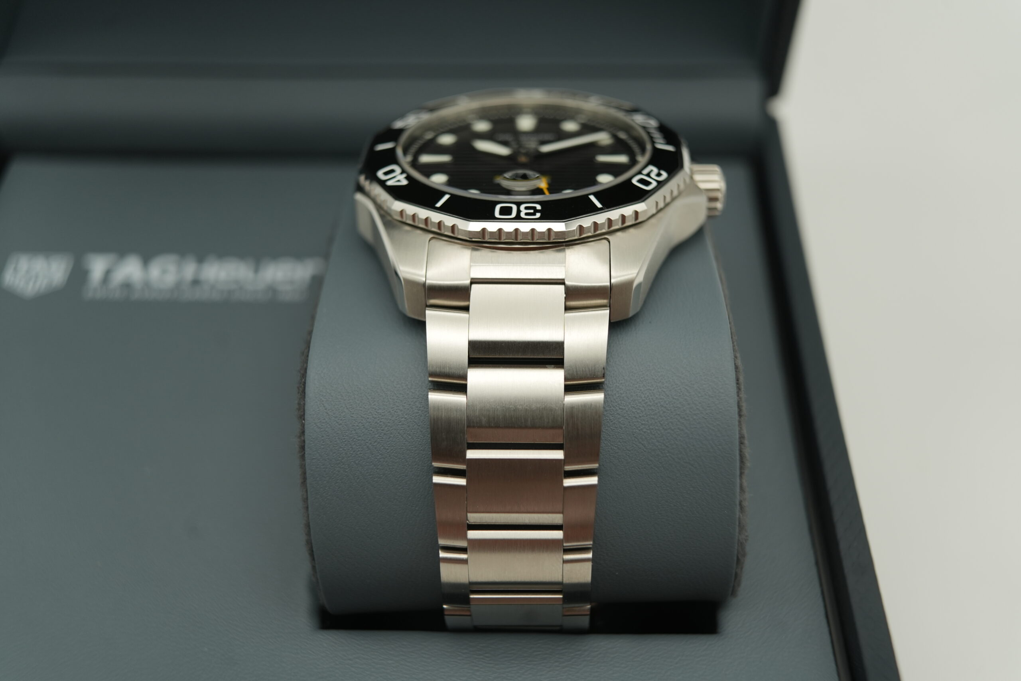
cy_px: 340
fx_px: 993
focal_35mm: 35
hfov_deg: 54.4
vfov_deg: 37.9
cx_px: 510
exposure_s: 1/250
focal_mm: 35
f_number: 5
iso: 400
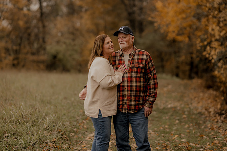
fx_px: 536
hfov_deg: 23.9
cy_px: 76
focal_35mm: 85
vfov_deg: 16.1
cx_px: 114
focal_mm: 85
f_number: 1.8
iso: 250
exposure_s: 1/2500
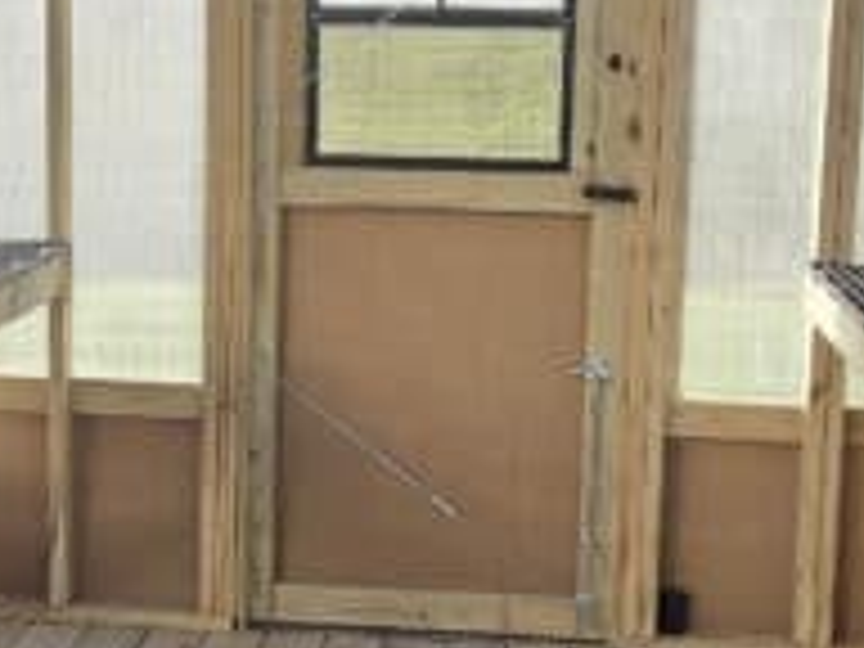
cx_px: 342
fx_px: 1797
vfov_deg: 20.4
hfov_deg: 27.0
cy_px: 238
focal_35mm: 72
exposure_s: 1/1276
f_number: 1.8
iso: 80
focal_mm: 5.4
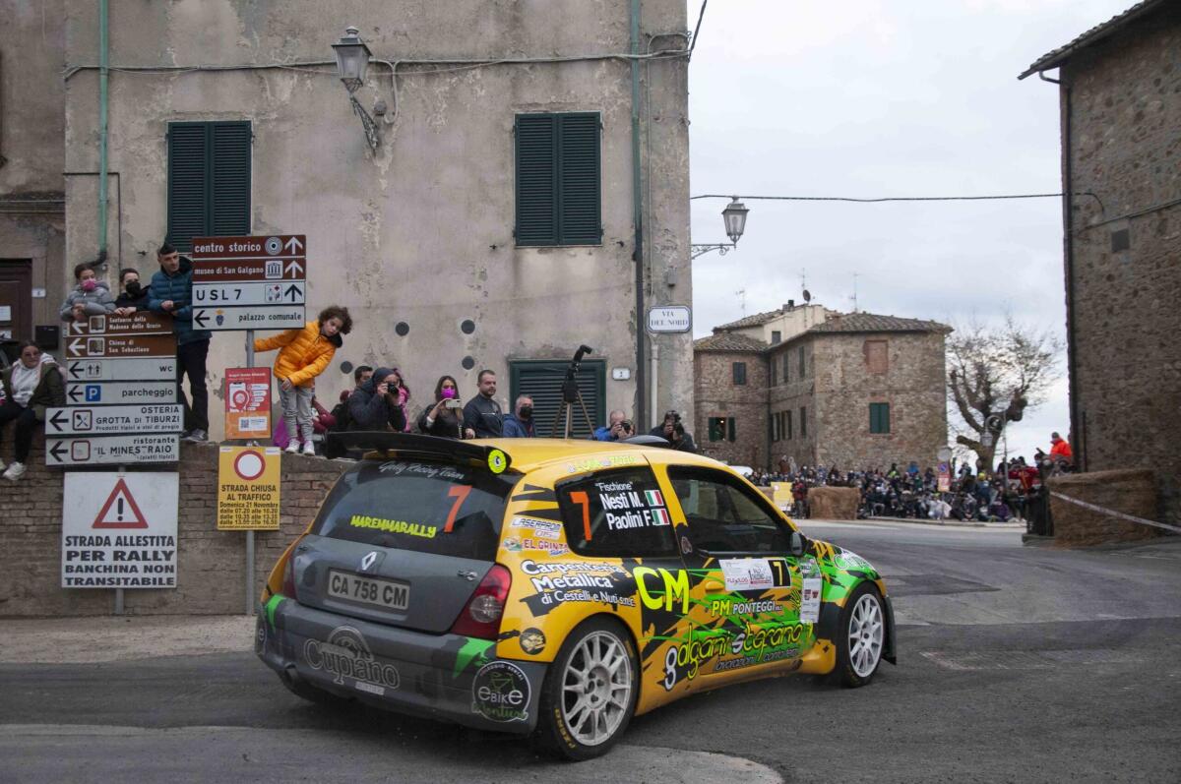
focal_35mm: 38
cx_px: 590
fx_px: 1229
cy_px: 392
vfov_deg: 35.4
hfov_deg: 51.3
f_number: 4
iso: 800
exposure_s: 1/1000
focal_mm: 25
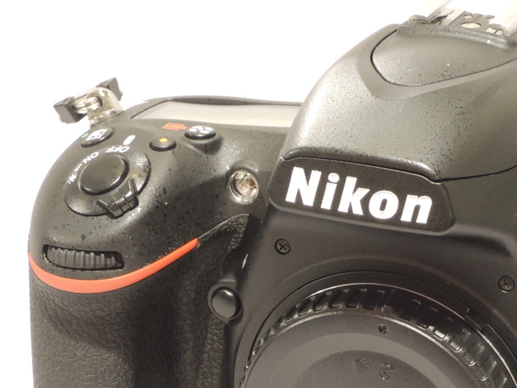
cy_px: 340
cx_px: 392
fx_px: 1957
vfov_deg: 11.3
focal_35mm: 131
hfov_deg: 15.0
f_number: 5
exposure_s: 1/25
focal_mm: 12.5
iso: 400
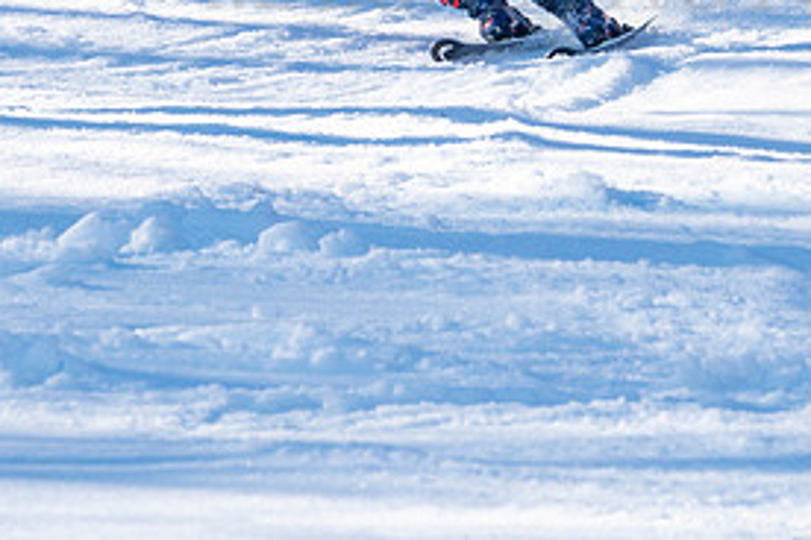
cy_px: 55
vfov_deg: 0.9
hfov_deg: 1.3
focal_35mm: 1553
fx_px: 34983
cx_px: 480
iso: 800
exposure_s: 1/2000
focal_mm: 560
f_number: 8
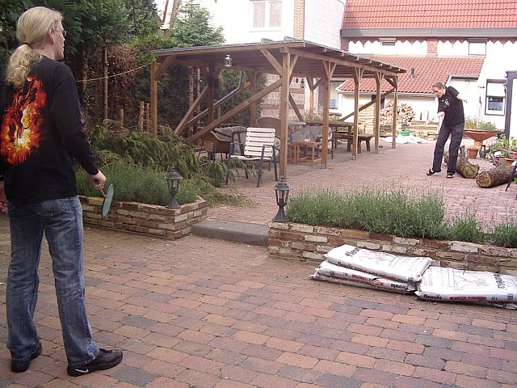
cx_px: 258
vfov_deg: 37.7
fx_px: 568
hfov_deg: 49.0
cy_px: 194
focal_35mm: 38
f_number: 4.8
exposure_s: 1/60
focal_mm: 5.8
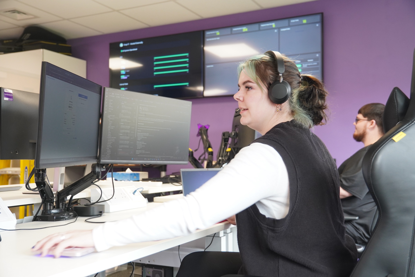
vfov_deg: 34.2
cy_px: 138
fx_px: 450
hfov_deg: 49.6
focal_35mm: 39
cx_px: 208
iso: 640
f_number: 2.8
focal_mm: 26
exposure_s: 1/40
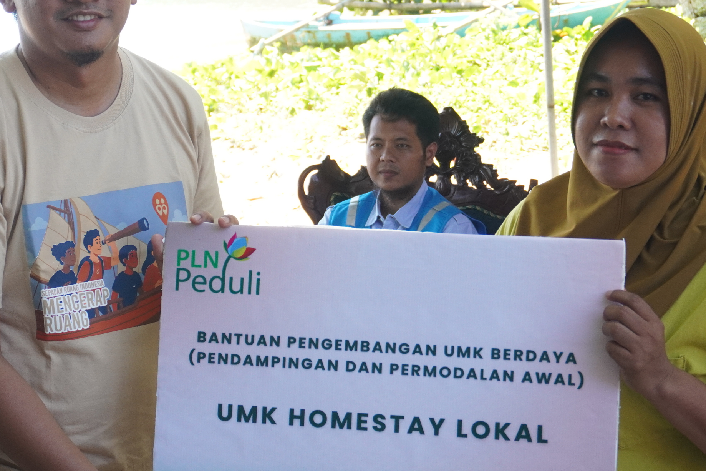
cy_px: 218
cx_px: 366
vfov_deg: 16.9
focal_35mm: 81
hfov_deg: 25.1
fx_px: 1585
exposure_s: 1/250
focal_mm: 33
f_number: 5.6
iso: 800
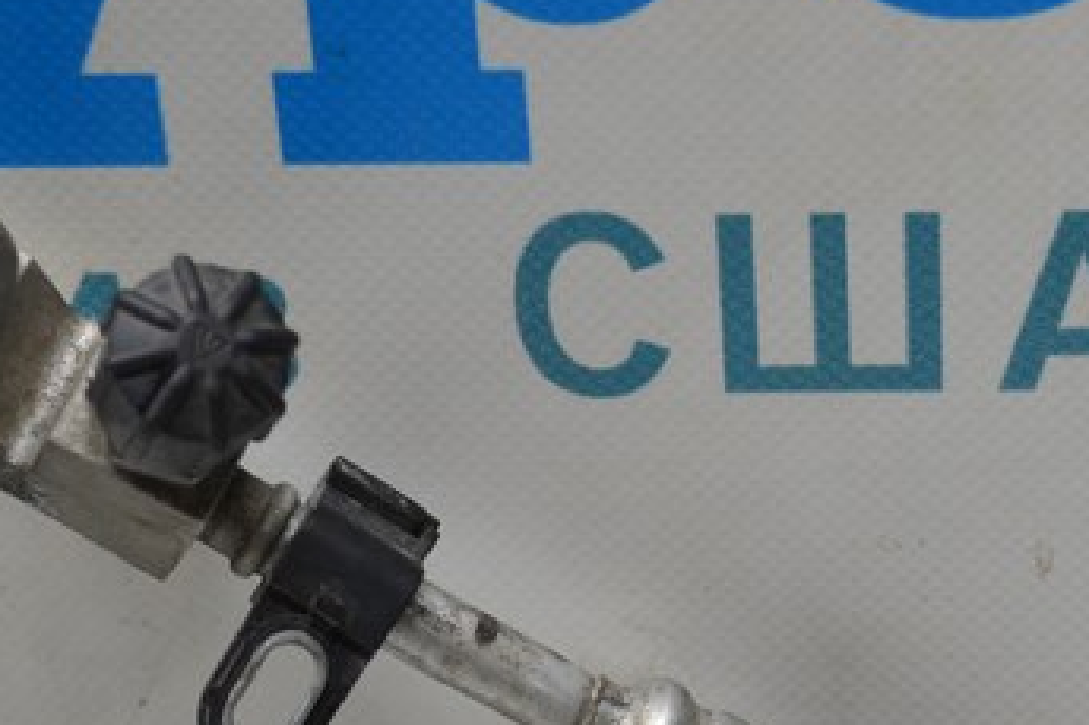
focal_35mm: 143
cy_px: 1034
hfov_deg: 14.3
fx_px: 4323
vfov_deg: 9.4
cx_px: 750
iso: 400
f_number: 4.8
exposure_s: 1/80
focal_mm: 32
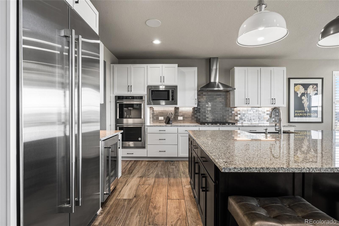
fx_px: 170
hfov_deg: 90.0
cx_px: 170
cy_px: 113
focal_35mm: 18
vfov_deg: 67.4
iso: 200
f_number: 8
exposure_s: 1/3
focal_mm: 18
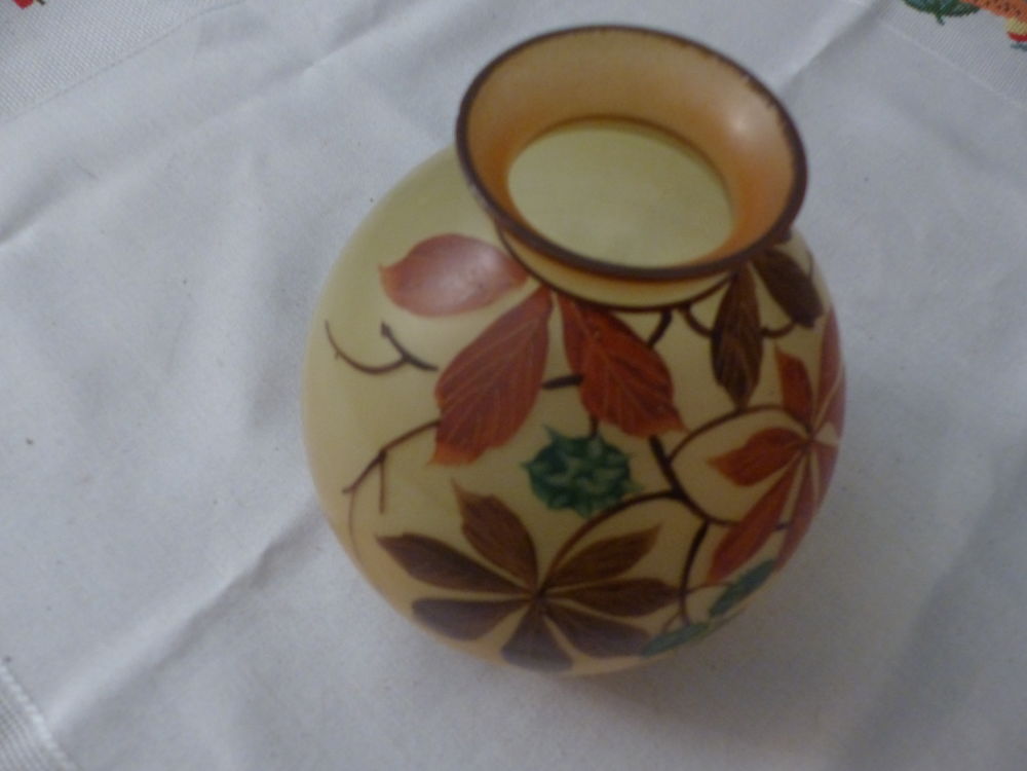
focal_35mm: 25
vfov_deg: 54.9
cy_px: 386
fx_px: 742
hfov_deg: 69.4
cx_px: 514
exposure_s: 1/6
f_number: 2.8
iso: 400
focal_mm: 4.5
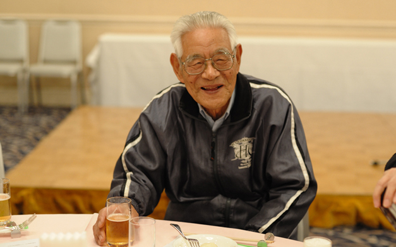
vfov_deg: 24.9
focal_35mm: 52
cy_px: 114
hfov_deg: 38.9
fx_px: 561
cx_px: 198
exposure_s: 1/100
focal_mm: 50
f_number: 2.8
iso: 1250
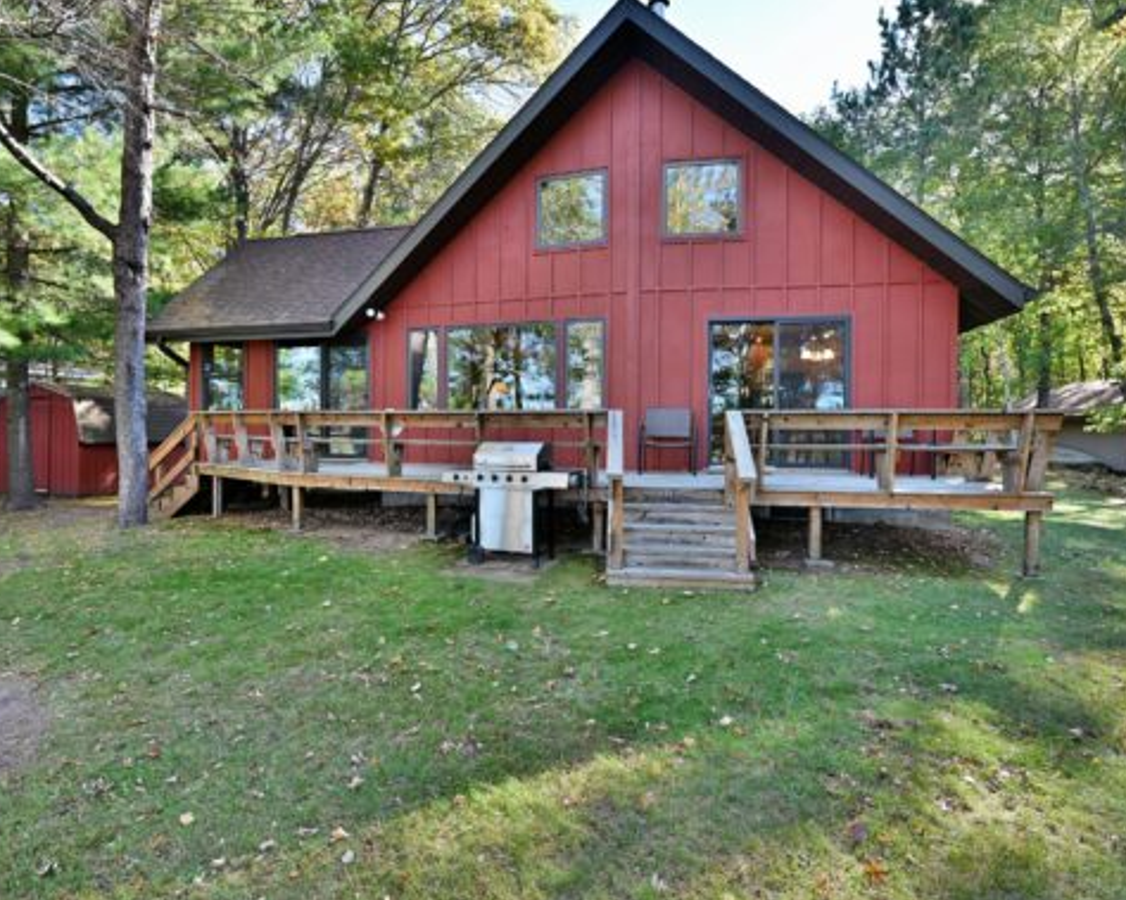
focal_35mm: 20
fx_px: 653
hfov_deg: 81.4
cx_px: 523
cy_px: 435
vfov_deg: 69.2
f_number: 5.6
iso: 100
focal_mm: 16.5
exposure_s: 1/40
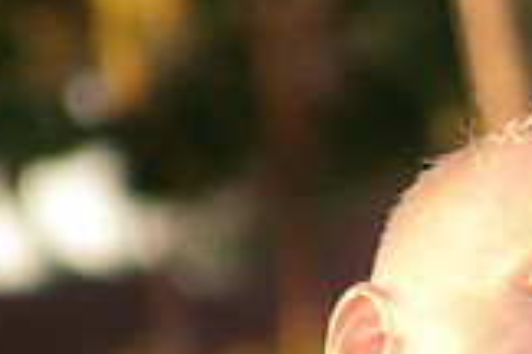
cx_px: 483
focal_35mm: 375
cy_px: 539
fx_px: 5541
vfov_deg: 3.7
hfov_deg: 5.5
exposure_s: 1/200
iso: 200
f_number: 2.8
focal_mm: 70
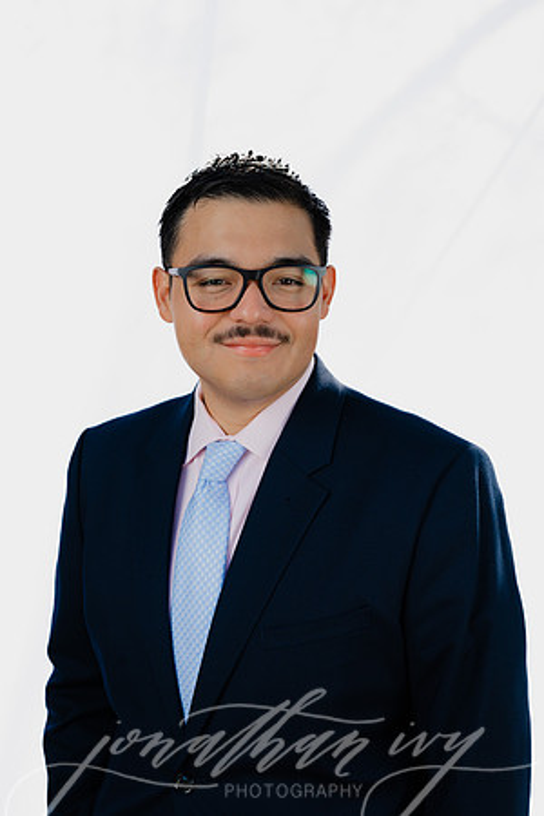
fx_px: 1133
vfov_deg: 39.6
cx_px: 272
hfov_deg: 27.0
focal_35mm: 50
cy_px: 408
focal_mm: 50
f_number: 6.3
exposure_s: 1/200
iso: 100
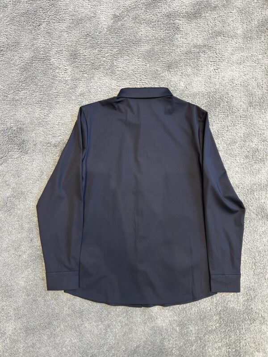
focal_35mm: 26
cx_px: 134
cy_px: 178
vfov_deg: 67.3
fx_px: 268
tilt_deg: -83.5
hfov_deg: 53.1
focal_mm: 5.7
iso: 64
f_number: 1.5
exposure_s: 1/100
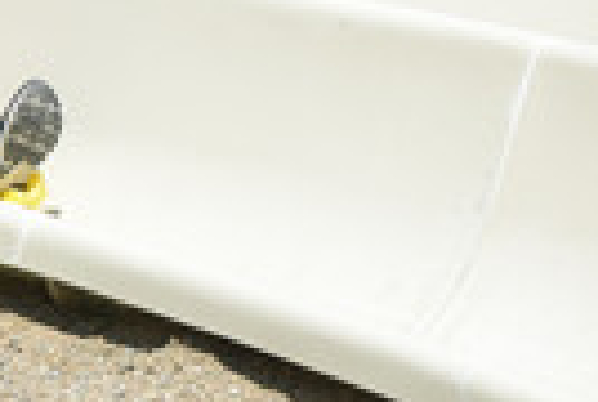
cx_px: -232
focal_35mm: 580
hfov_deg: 3.5
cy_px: 181
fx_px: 9656
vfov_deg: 2.4
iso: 400
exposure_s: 1/1250
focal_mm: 195
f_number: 6.3
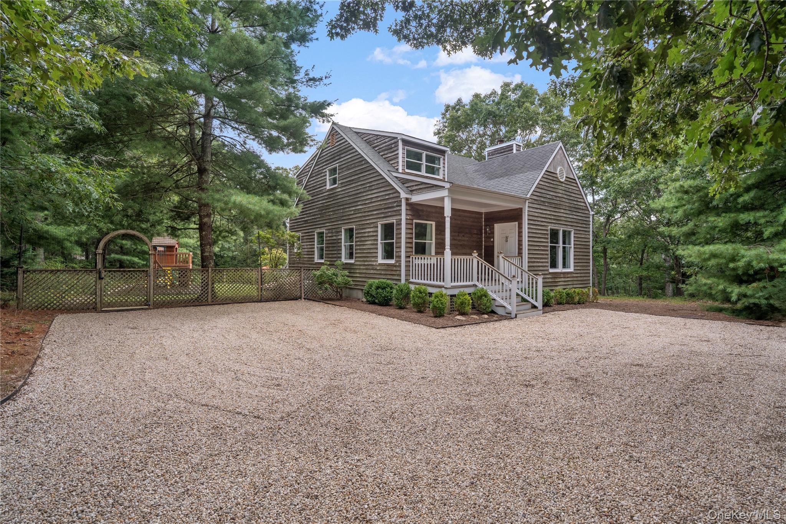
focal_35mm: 16
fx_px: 349
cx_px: 393
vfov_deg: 73.7
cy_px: 262
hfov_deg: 96.7
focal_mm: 16
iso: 400
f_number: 8
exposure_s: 1/25
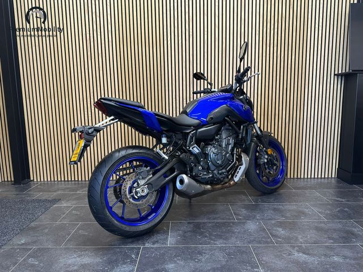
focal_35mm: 24
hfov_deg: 71.6
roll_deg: +0.9
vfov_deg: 56.8
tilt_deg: -7.8
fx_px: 252
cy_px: 136
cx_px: 182
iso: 125
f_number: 1.78
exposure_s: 1/50
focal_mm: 6.86
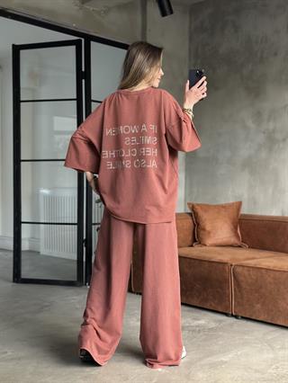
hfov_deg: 30.3
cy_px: 192
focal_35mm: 48
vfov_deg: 39.6
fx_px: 532
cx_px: 144
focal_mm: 6.86
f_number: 1.78
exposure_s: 1/60
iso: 400
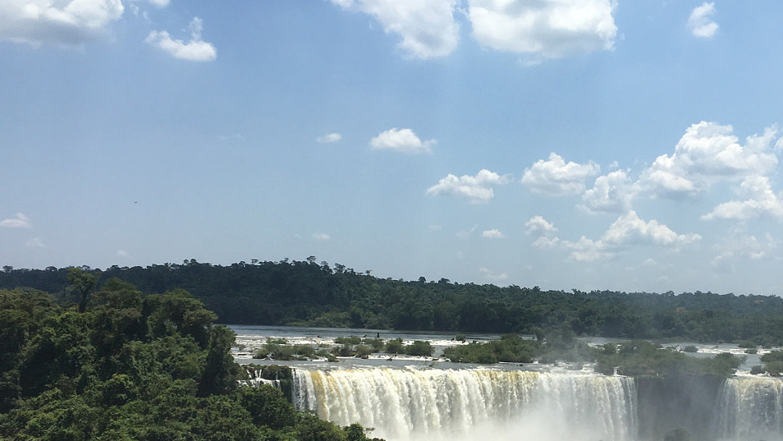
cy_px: 365
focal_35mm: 53
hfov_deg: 38.3
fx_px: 1101
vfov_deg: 22.3
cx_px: 575
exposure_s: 1/2747
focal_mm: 4.15
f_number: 2.2
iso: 25
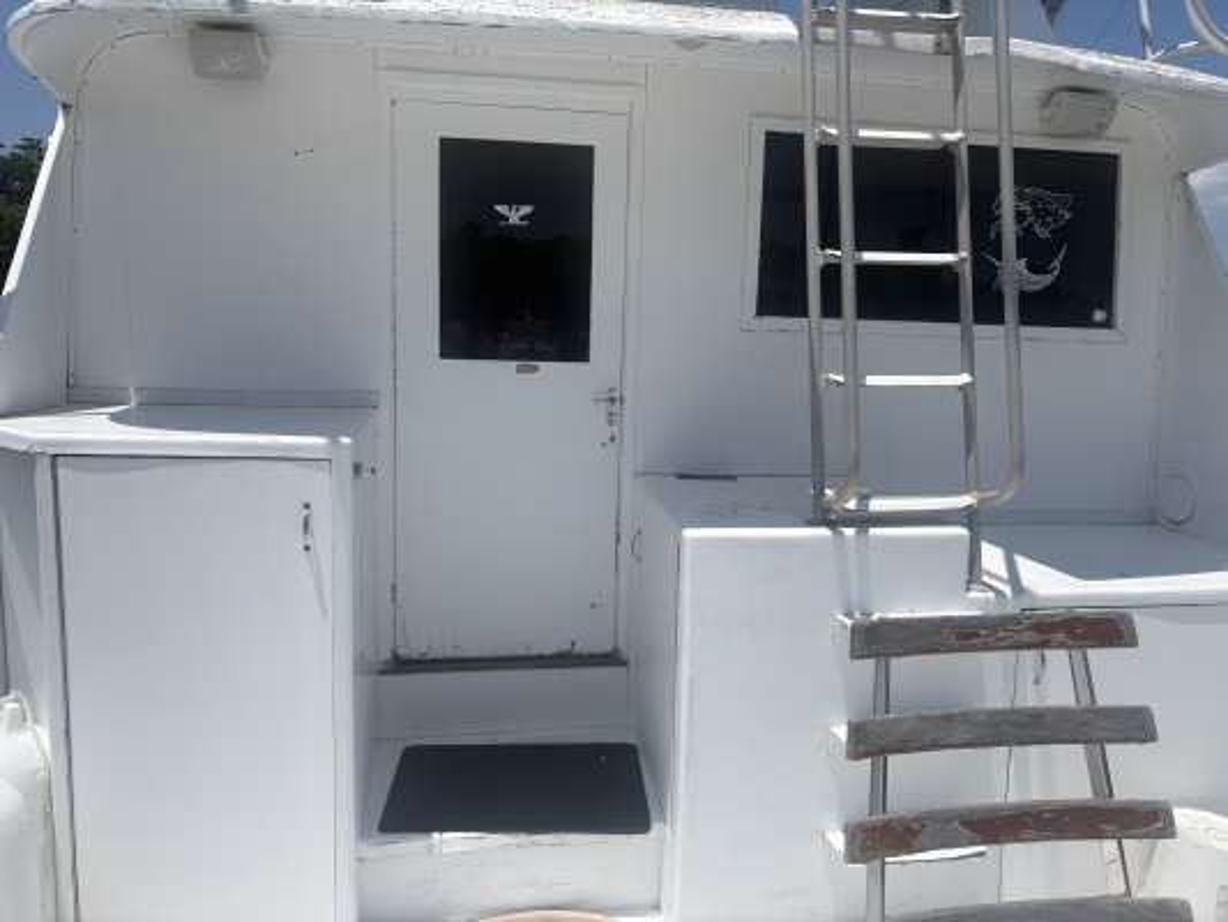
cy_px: 461
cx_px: 614
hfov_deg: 67.3
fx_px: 923
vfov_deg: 53.1
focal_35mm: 26
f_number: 1.6
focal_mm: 5.96
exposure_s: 1/8850
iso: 50
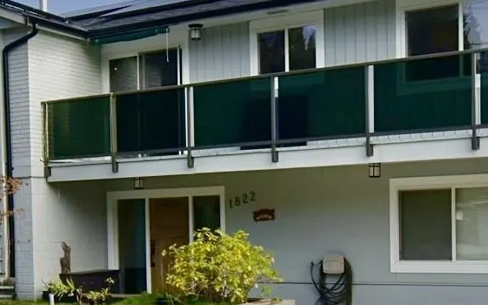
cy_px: 262
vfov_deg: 19.1
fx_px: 891
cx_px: 211
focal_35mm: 67
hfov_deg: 30.6
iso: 100
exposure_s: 1/500
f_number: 4.8
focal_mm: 12
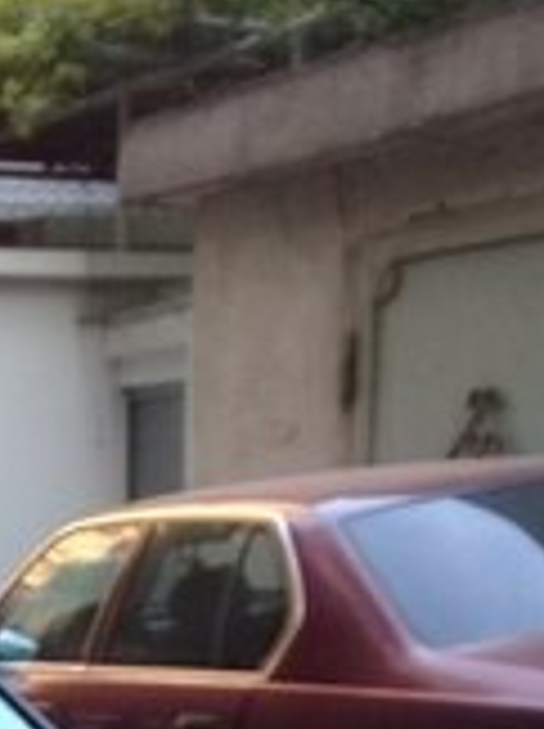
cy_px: 1062
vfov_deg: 18.5
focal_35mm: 95
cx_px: -193
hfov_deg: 14.7
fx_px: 1996
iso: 80
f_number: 2.2
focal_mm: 3.3
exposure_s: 1/33
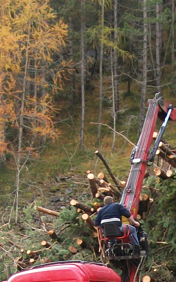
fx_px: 1005
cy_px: 271
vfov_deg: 15.7
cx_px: 125
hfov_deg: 10.0
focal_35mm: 131
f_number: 2.7
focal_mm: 6
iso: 64
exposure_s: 1/60
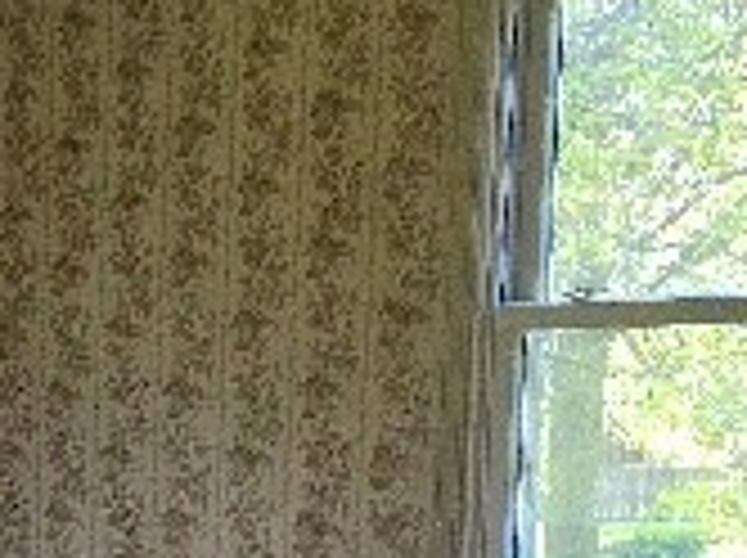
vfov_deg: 12.9
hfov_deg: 15.1
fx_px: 2392
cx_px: -657
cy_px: 688
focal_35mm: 111
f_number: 1.7
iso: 100
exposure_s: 1/182
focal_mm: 6.3
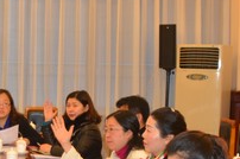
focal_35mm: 104
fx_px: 692
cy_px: 110
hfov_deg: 18.7
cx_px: -40
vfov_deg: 13.1
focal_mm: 28
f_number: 3.5
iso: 800
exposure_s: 1/60
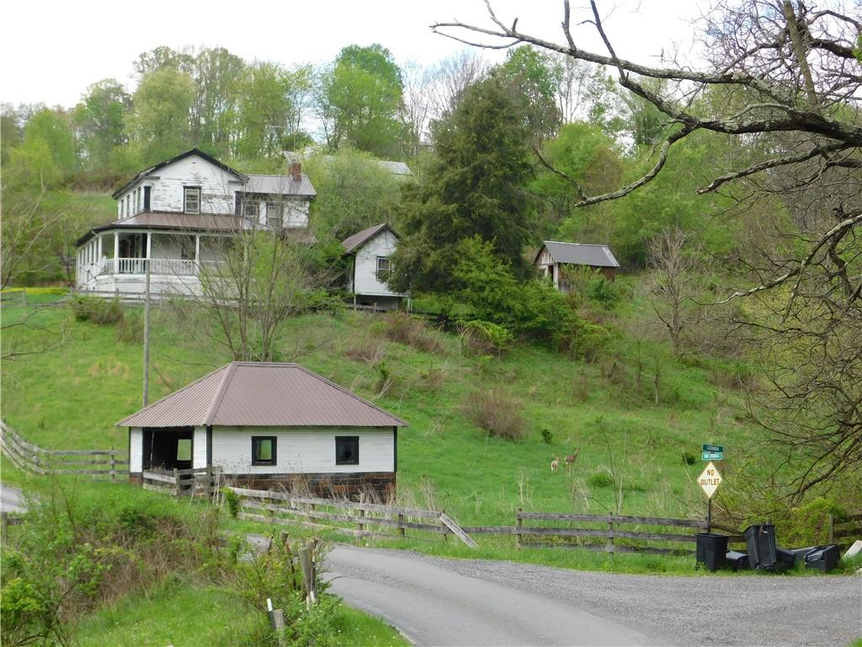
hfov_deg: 24.4
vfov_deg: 18.4
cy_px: 324
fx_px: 1992
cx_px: 431
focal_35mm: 80
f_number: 4.4
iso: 125
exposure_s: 1/200
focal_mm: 14.2
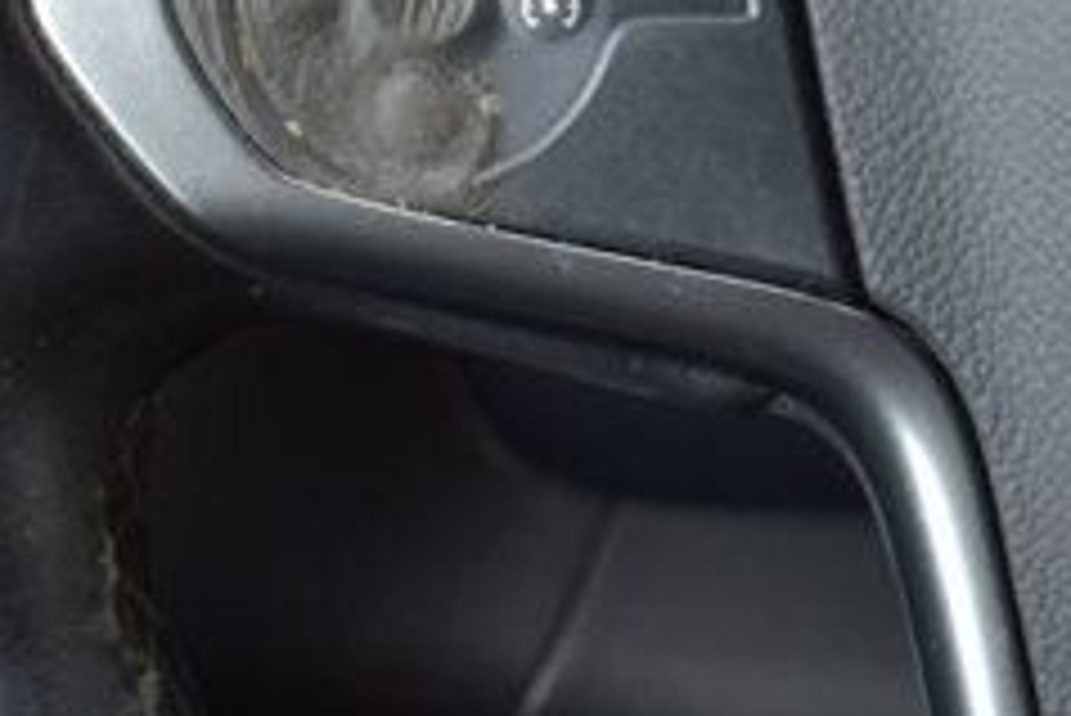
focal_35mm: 245
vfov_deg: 5.6
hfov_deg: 8.2
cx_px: 1796
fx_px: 7293
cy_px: 297
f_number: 7.1
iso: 400
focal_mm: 38
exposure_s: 1/30
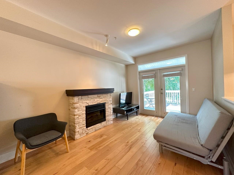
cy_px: 88
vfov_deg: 85.7
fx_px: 95
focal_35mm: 14
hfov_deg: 102.1
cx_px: 117
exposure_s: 1/120
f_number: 2.2
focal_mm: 2.22
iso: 320
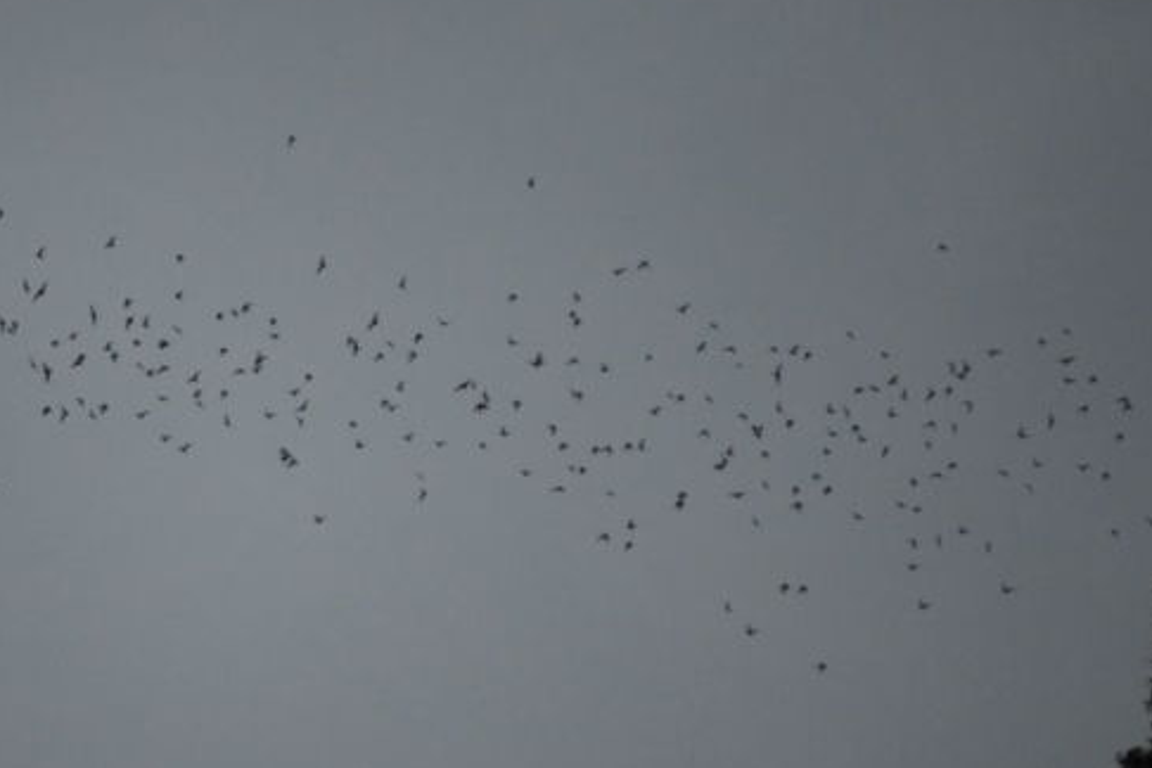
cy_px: 370
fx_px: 15807
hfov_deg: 4.2
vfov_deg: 2.8
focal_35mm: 494
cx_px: 220
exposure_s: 1/800
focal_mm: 200
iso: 3200
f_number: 5.6
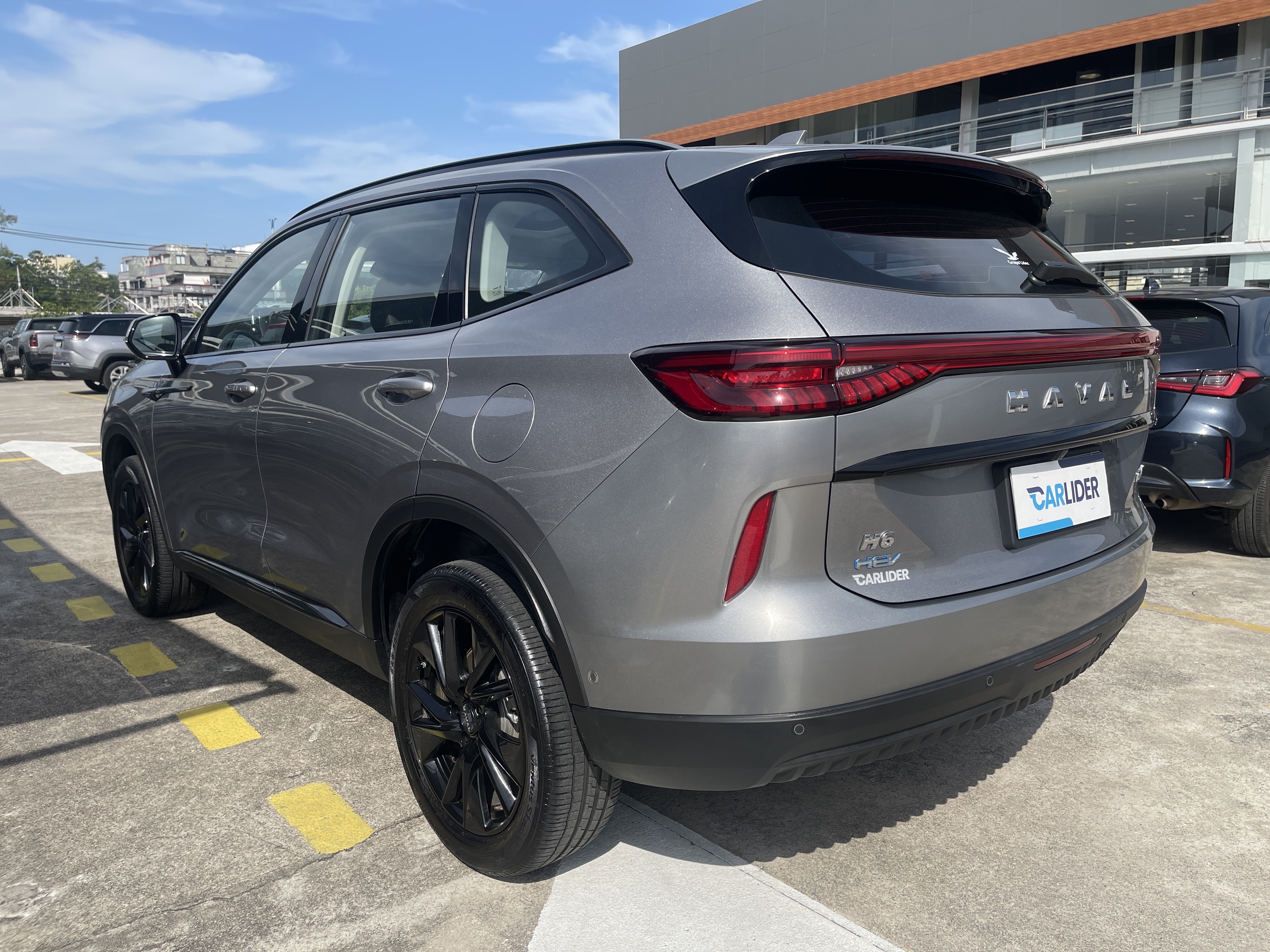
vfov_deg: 54.9
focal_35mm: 25
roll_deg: +0.2
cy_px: 476
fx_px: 917
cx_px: 635
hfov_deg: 69.4
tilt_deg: -8.5
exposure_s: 1/3922
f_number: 1.6
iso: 32
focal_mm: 5.1
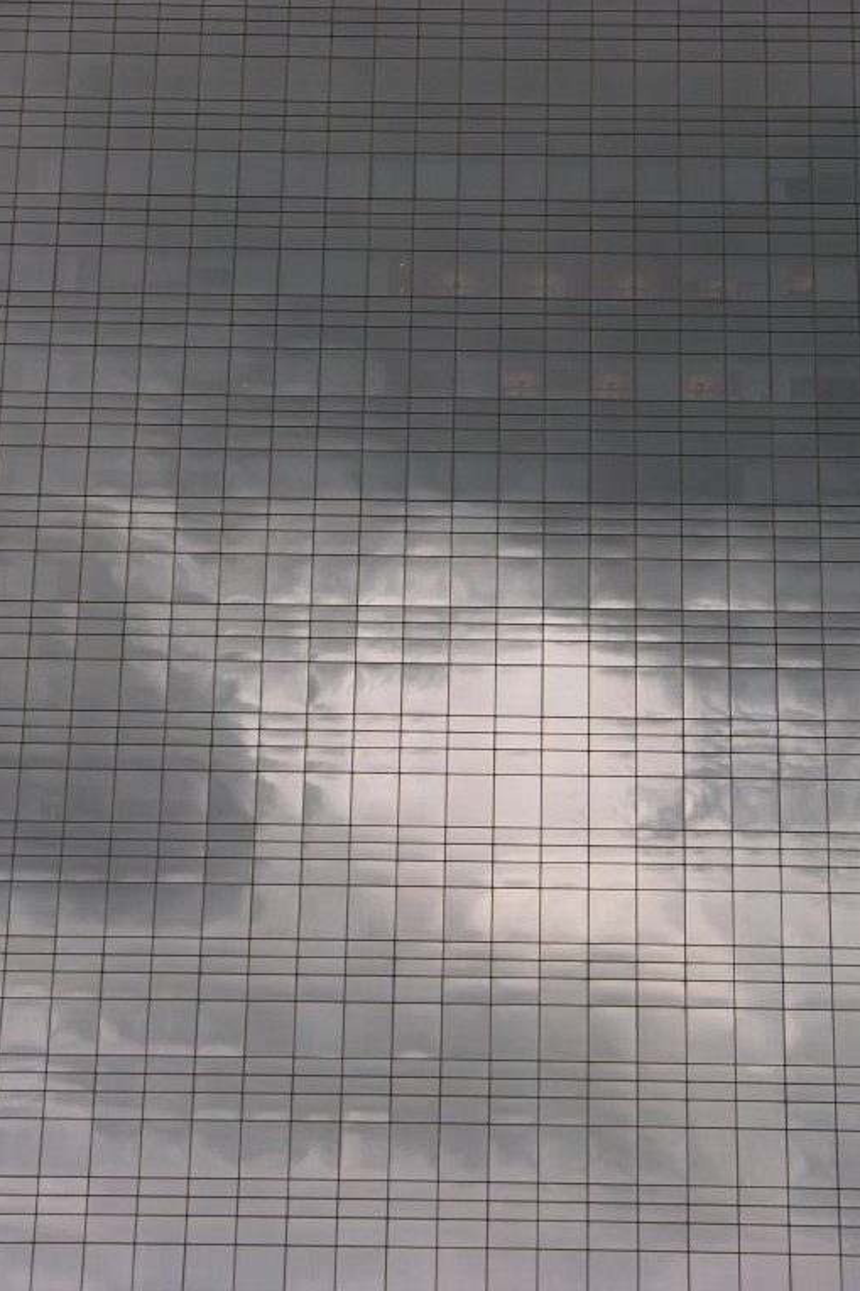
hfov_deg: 10.1
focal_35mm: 136
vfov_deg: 15.1
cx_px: 454
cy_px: 644
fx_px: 4875
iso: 50
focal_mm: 31.9
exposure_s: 1/198
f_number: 4.3
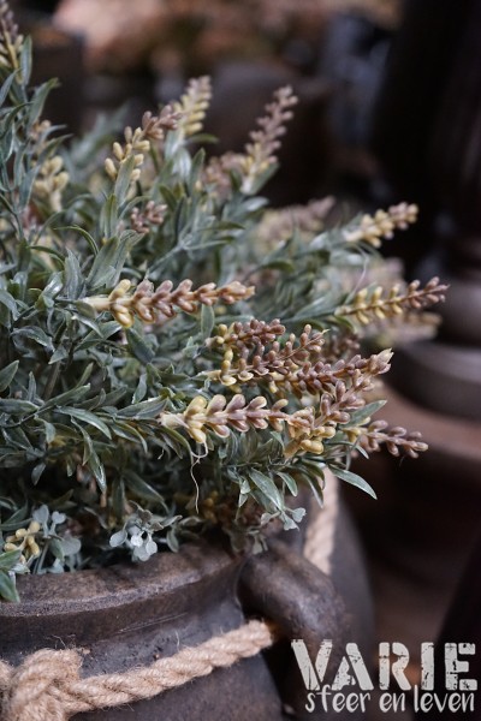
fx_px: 862
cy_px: 360
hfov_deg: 31.2
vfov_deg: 45.4
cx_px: 240
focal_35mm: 43
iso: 6400
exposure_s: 1/160
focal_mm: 43
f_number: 4.5
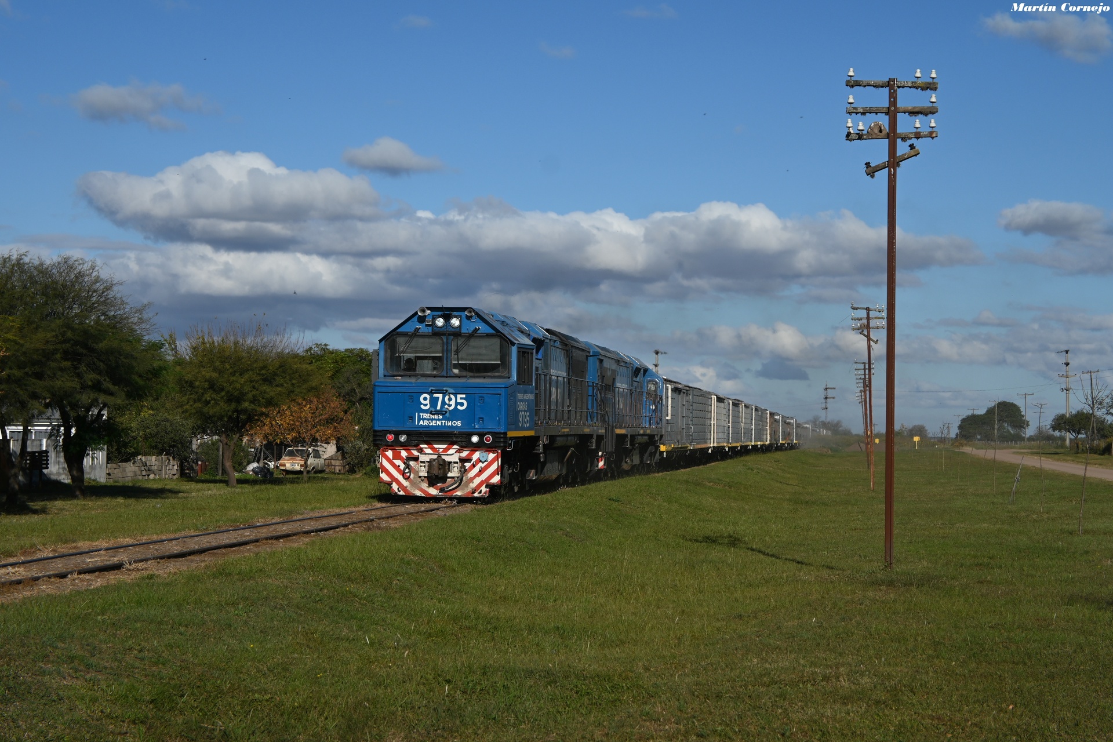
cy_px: 371
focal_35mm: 75
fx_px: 2319
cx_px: 556
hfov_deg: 27.0
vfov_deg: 18.2
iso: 100
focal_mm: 50
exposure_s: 1/1000
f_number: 6.3
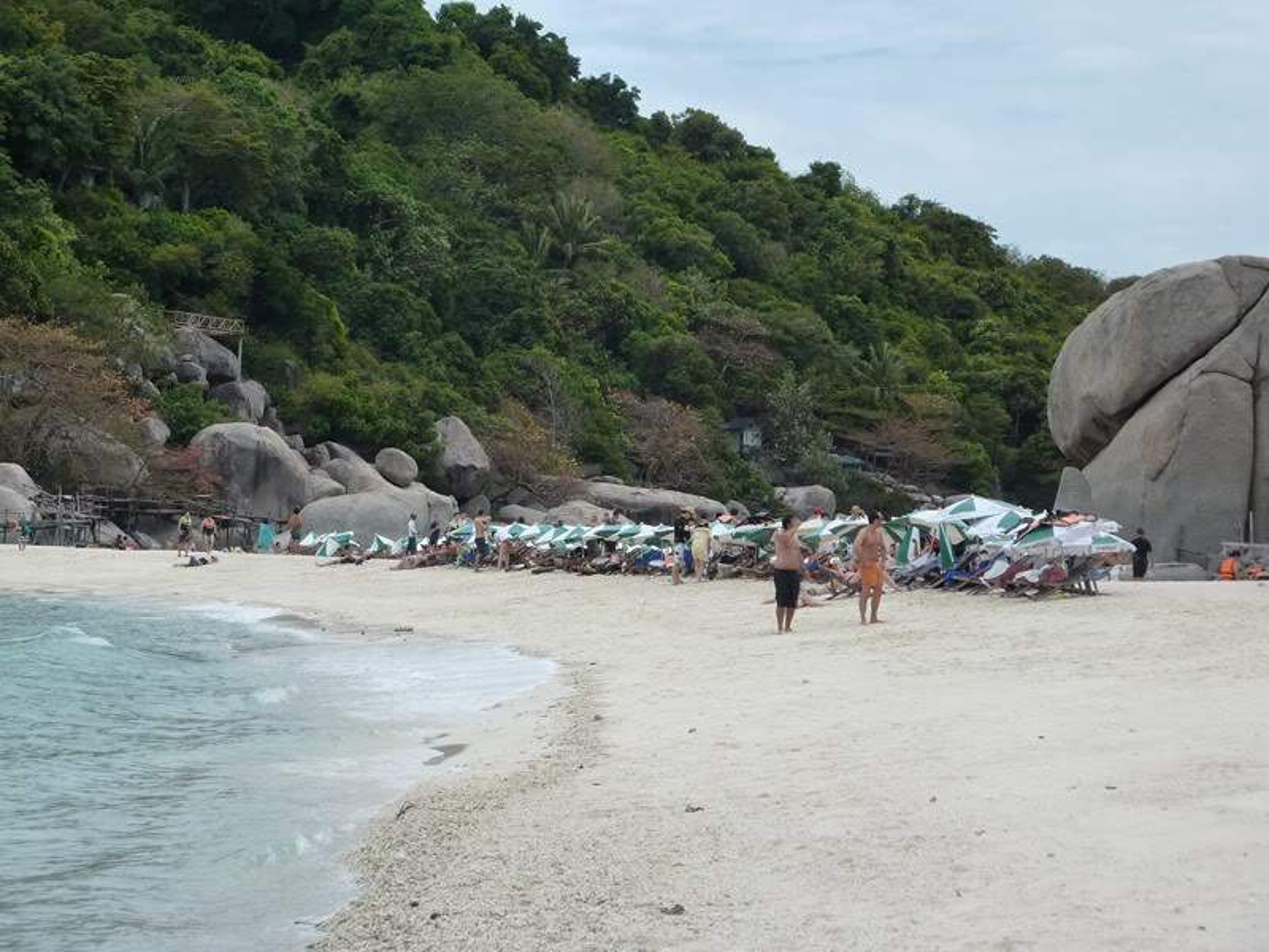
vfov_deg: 14.2
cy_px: 476
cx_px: 634
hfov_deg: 18.9
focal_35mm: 104
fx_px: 3813
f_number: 5.6
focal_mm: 17
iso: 125
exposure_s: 1/640
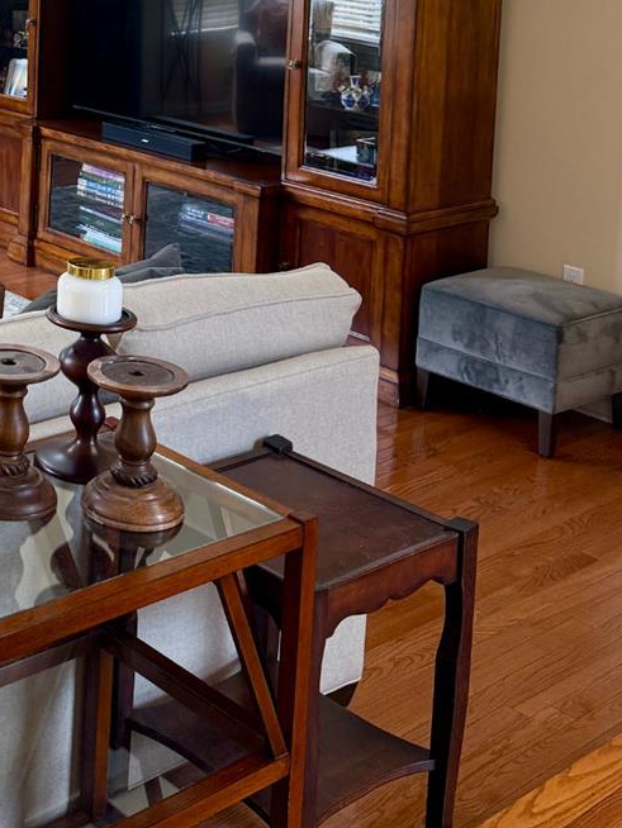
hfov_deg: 24.8
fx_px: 1317
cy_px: -25
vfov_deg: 31.9
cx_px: -53
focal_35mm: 55
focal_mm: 6.76
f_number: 1.78
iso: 160
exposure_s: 1/120
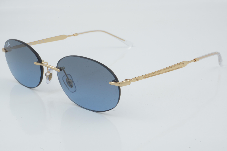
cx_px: 114
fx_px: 426
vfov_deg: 20.2
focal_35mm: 68
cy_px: 76
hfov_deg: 29.9
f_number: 32
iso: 100
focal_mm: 45
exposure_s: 1/3
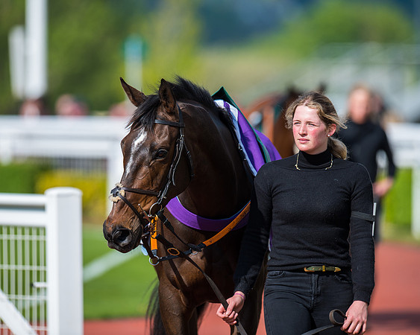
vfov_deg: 3.4
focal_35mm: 451
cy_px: 168
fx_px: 5604
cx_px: 210
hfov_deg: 4.3
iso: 160
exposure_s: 1/1250
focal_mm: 400
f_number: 5
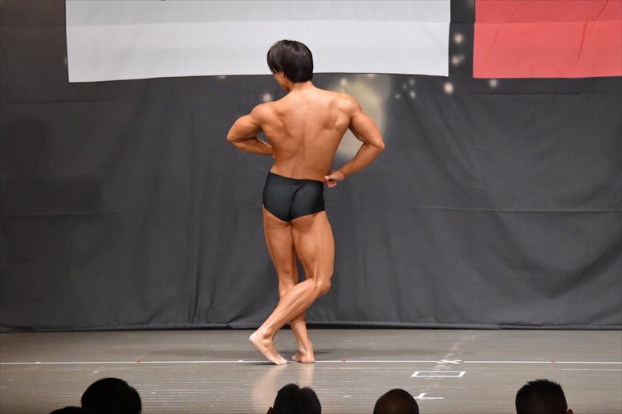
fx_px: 3747
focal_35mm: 217
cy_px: 207
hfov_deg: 9.5
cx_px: 311
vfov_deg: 6.3
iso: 8000
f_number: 5.6
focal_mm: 145
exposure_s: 1/400
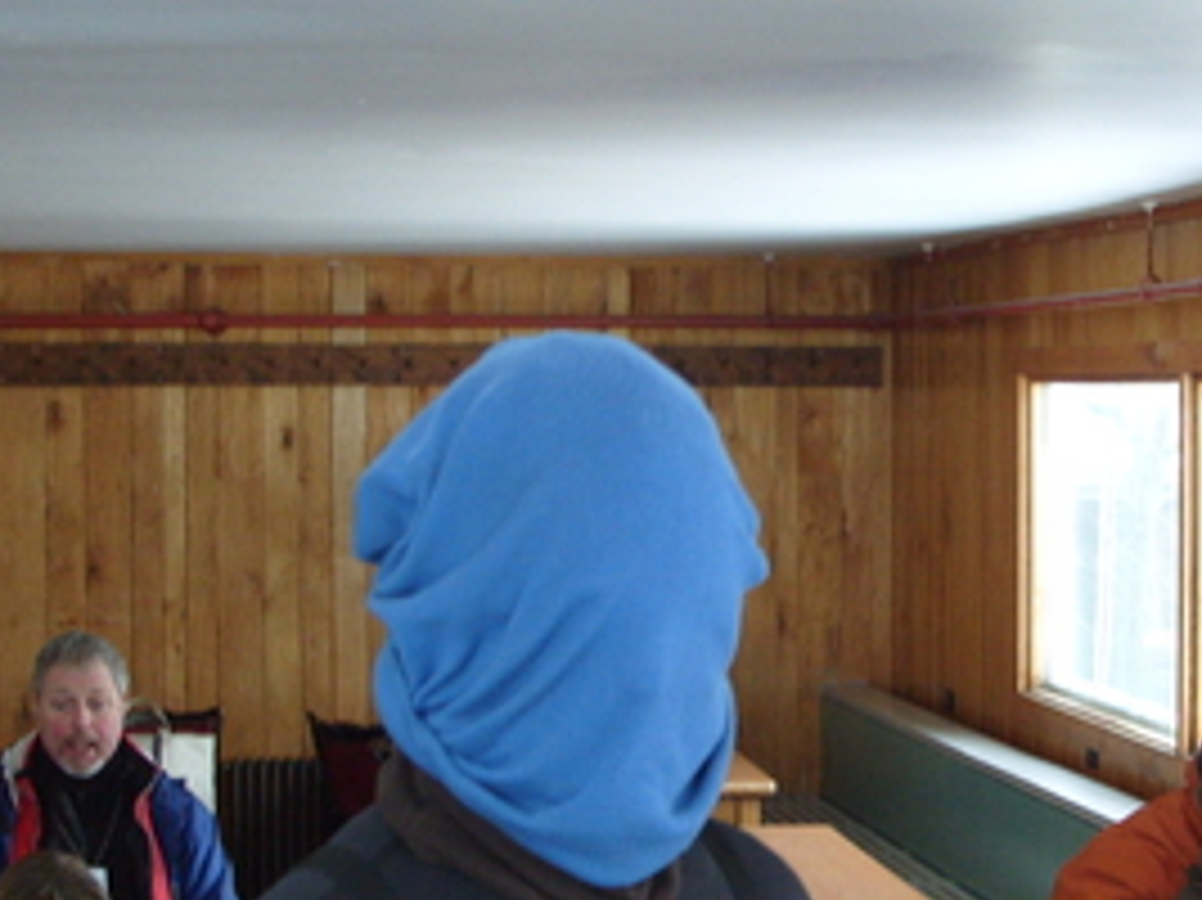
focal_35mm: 84
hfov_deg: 23.1
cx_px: 855
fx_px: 2915
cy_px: 558
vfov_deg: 17.5
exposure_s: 1/45
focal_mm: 7.8
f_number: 2.8
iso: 200
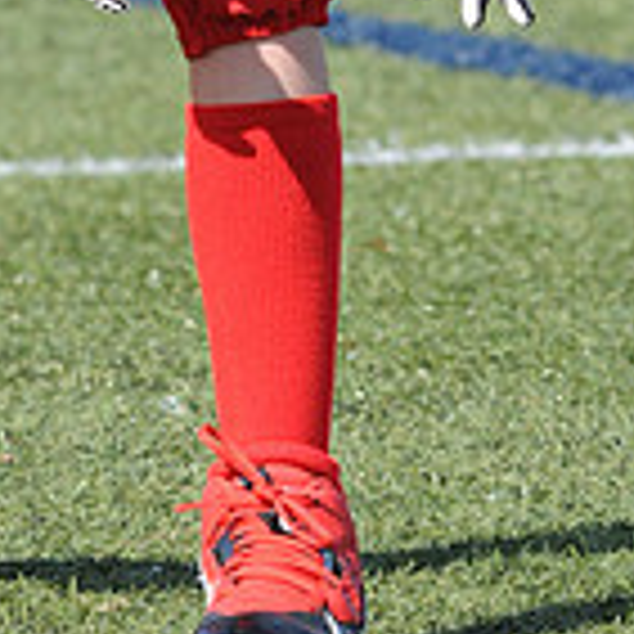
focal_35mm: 1571
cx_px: 133
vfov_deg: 1.1
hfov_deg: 1.1
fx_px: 32553
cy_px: -351
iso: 200
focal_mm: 300
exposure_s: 1/500
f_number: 7.1
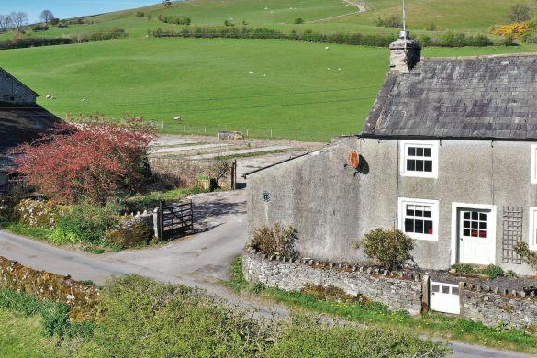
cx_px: 258
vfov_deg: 27.4
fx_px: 731
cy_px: 129
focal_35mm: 49
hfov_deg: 40.3
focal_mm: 10.26
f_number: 6.3
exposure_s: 1/200
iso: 100
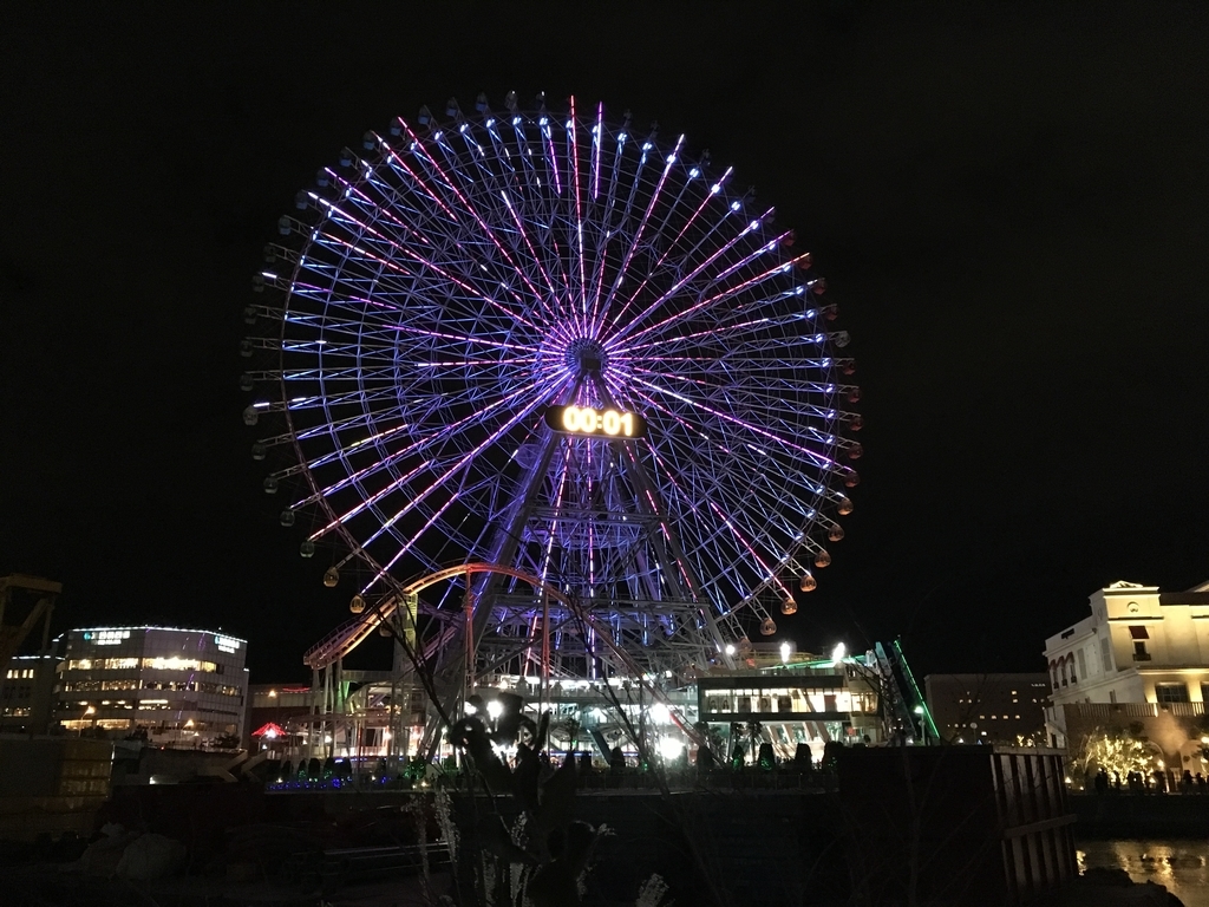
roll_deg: +0.4
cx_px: 604
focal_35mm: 29
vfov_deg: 48.2
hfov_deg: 61.7
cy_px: 454
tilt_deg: +18.2
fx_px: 1013
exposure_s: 1/15
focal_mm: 4.15
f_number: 2.2
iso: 640
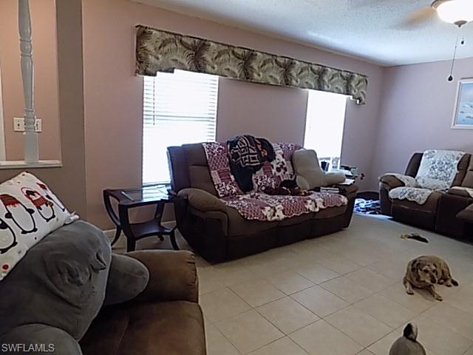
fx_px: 314
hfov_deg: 73.9
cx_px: 236
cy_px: 178
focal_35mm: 23
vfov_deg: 58.9
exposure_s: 1/30
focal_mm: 4
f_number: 3.1
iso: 400
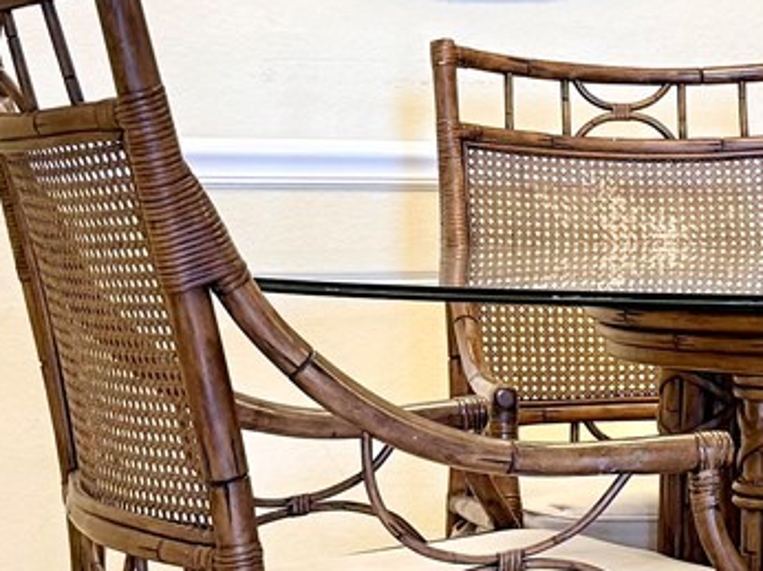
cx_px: 995
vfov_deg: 13.3
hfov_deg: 16.7
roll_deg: +0.1
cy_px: 172
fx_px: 2445
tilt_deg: -0.2
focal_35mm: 111
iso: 200
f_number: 1.78
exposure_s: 1/60
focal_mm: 6.76
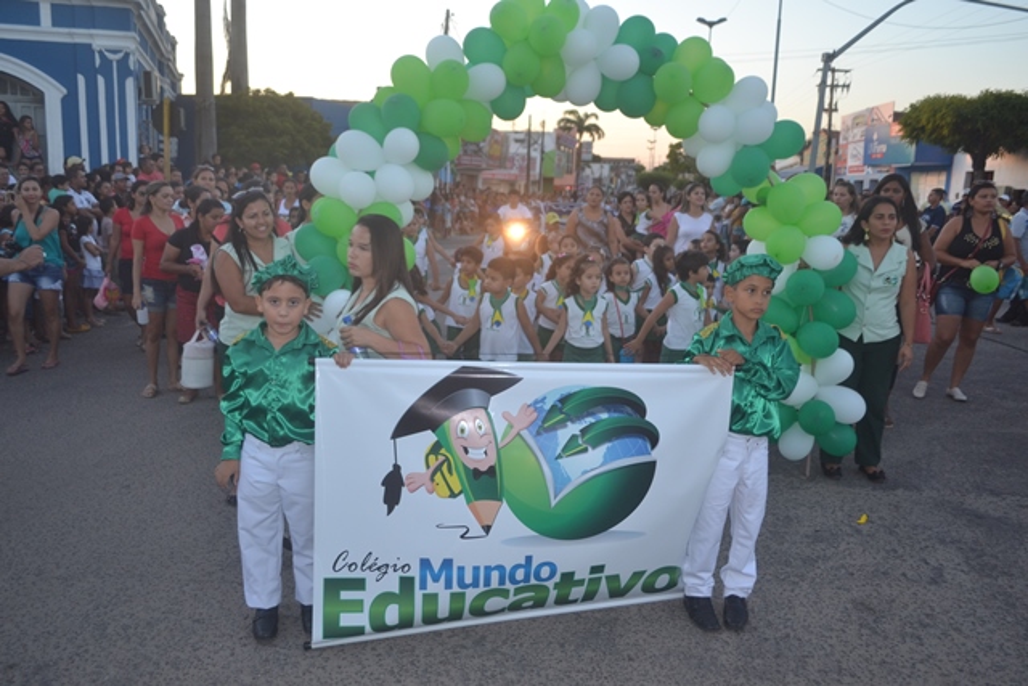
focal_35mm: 30
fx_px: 857
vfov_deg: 43.6
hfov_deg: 61.9
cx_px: 514
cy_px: 343
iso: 220
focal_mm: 20
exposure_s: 1/125
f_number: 4
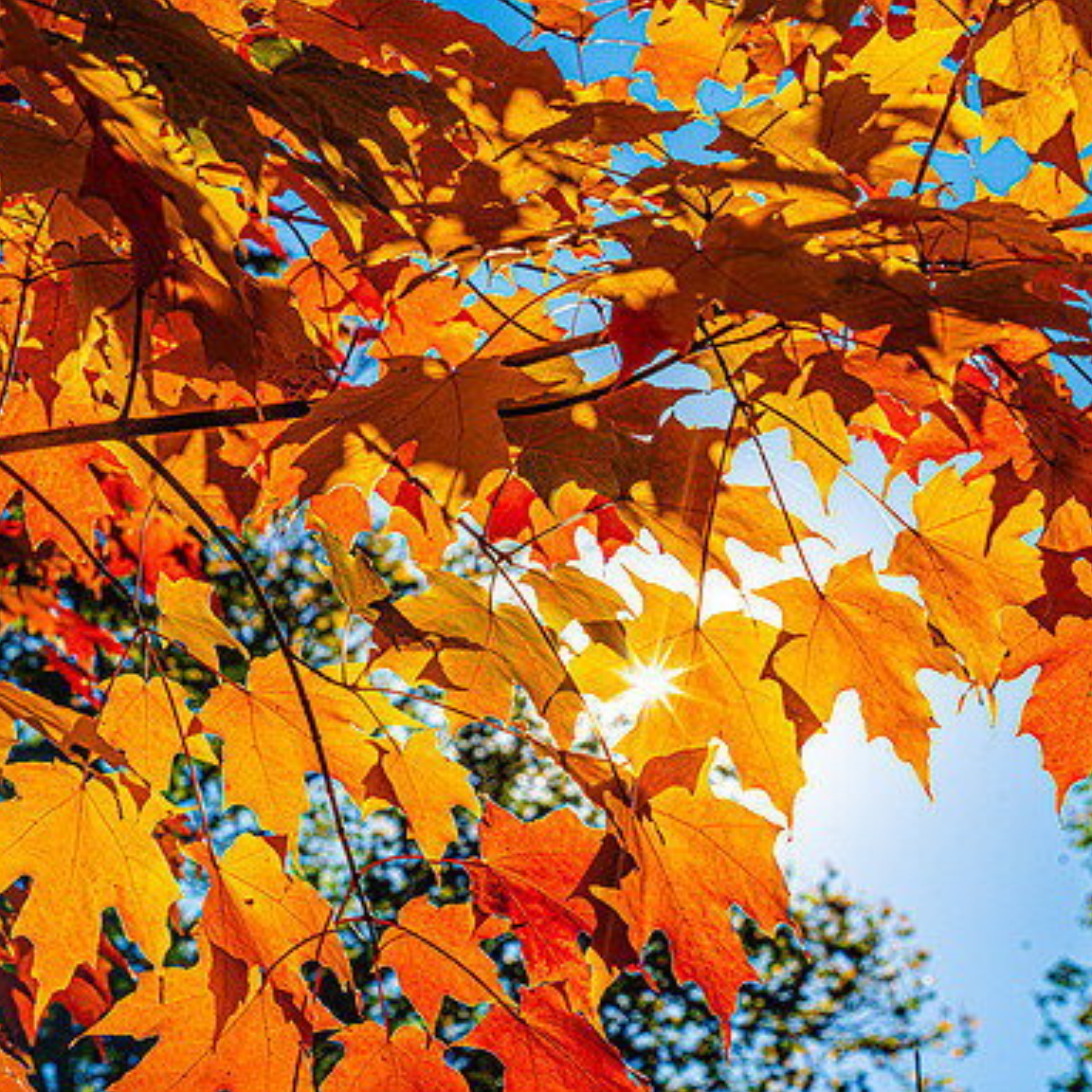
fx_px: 4033
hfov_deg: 15.4
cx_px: 378
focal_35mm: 113
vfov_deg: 15.4
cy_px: 547
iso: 125
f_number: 13
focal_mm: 88
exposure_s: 1/250
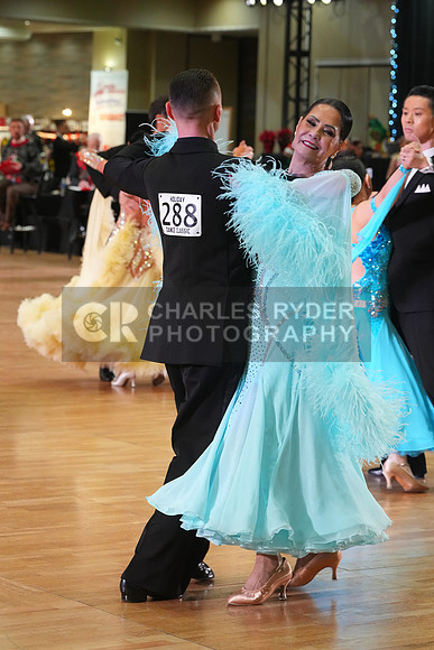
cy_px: 325
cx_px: 217
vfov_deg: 16.9
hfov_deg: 11.3
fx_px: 2187
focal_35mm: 121
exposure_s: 1/200
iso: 4000
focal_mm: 121
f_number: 6.3
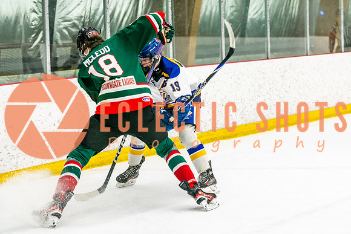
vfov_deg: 12.6
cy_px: 117
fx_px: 1062
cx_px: 191
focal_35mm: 109
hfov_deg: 18.8
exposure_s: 1/800
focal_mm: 100
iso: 4000
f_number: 2.8
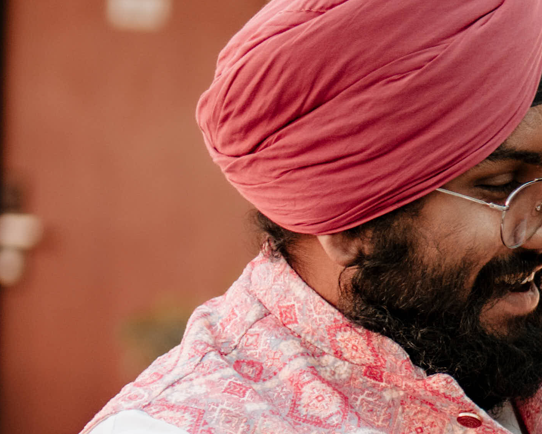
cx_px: 1077
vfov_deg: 6.6
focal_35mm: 233
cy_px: 519
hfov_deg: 7.9
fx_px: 3738
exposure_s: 1/500
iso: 500
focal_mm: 50
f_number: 1.4
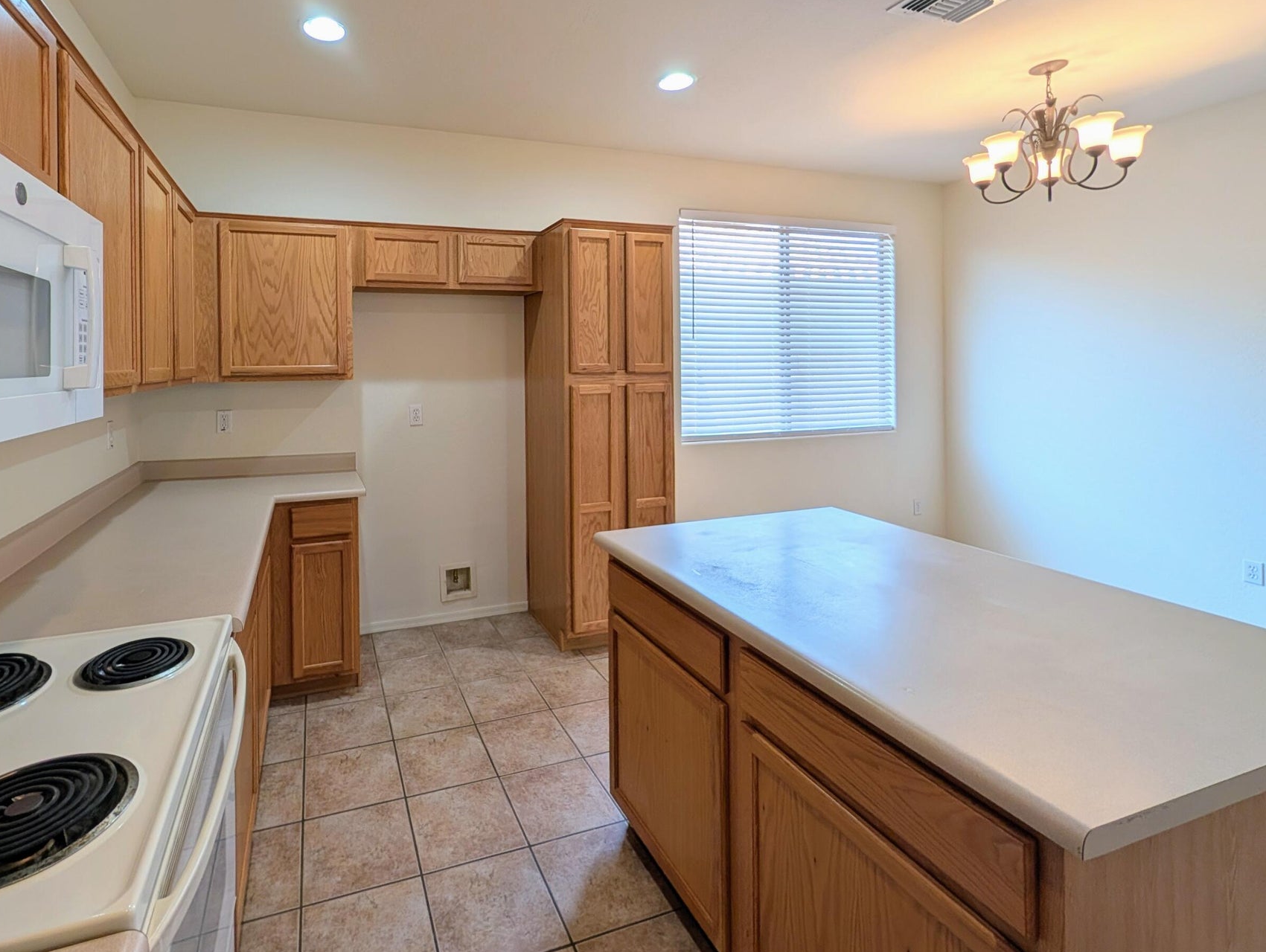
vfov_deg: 80.6
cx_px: 509
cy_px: 366
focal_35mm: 15
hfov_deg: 96.9
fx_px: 549
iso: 62
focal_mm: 2.02
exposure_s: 1/120
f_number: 1.7
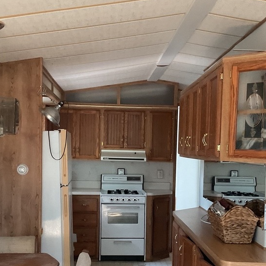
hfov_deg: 33.4
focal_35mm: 51
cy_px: 174
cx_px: 127
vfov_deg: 33.2
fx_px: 443
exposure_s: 1/60
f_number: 1.8
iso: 200
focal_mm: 3
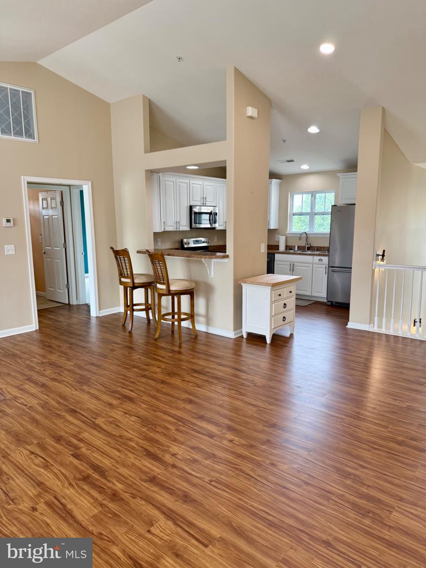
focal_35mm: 24
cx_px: 213
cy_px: 284
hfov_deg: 56.8
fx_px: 394
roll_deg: -0.4
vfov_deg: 71.6
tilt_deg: -9.0
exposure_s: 1/123
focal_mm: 6.76
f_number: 1.78
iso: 125
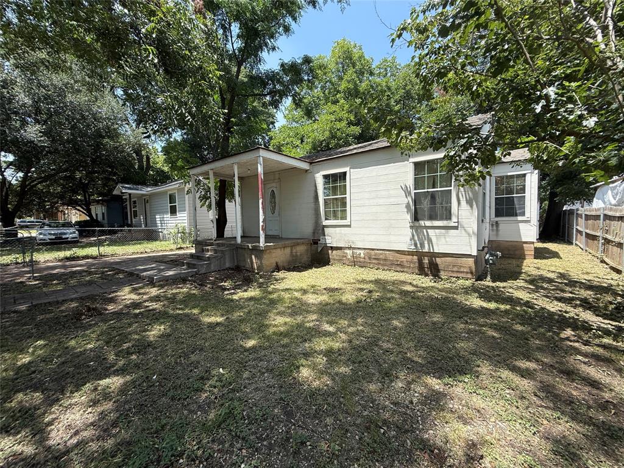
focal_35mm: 14
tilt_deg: -2.7
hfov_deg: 102.1
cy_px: 234
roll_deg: +1.0
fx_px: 252
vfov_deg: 85.7
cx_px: 312
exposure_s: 1/651
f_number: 2.2
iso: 50
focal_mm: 2.22
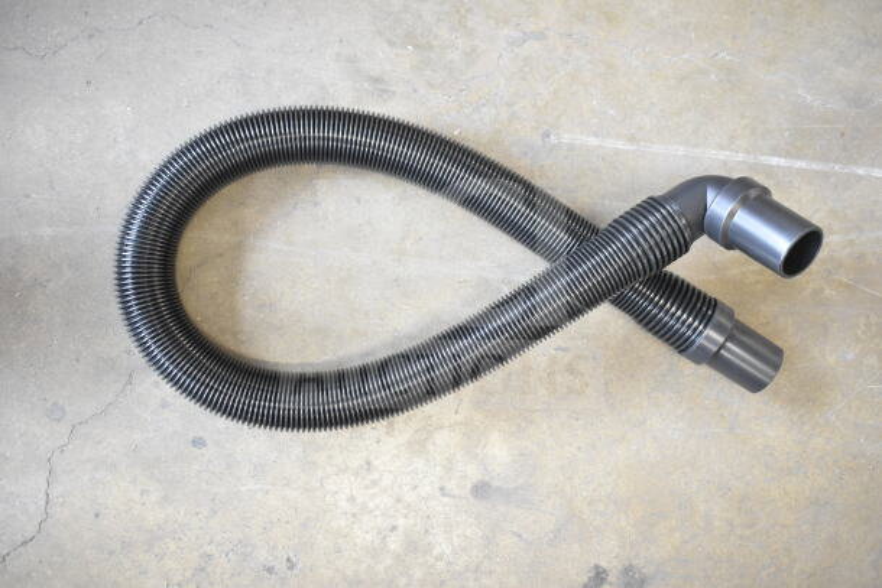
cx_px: 441
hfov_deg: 47.9
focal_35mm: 40
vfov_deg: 33.0
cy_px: 294
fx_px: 992
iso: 1600
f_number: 4
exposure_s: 1/40
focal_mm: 27
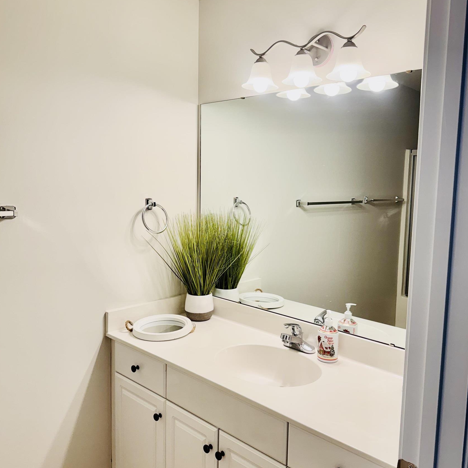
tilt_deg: -4.8
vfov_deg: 55.6
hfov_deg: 55.6
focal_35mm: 29
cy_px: 232
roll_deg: -1.9
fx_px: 444
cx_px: 232
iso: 64
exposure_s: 1/148
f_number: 1.78
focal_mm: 6.76
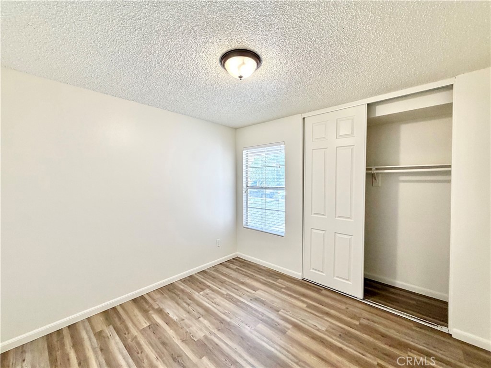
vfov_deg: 85.7
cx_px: 246
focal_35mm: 14
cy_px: 184
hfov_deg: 102.1
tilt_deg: -1.5
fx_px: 199
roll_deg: +0.2
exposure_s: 1/60
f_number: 2.2
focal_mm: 2.22
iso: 160
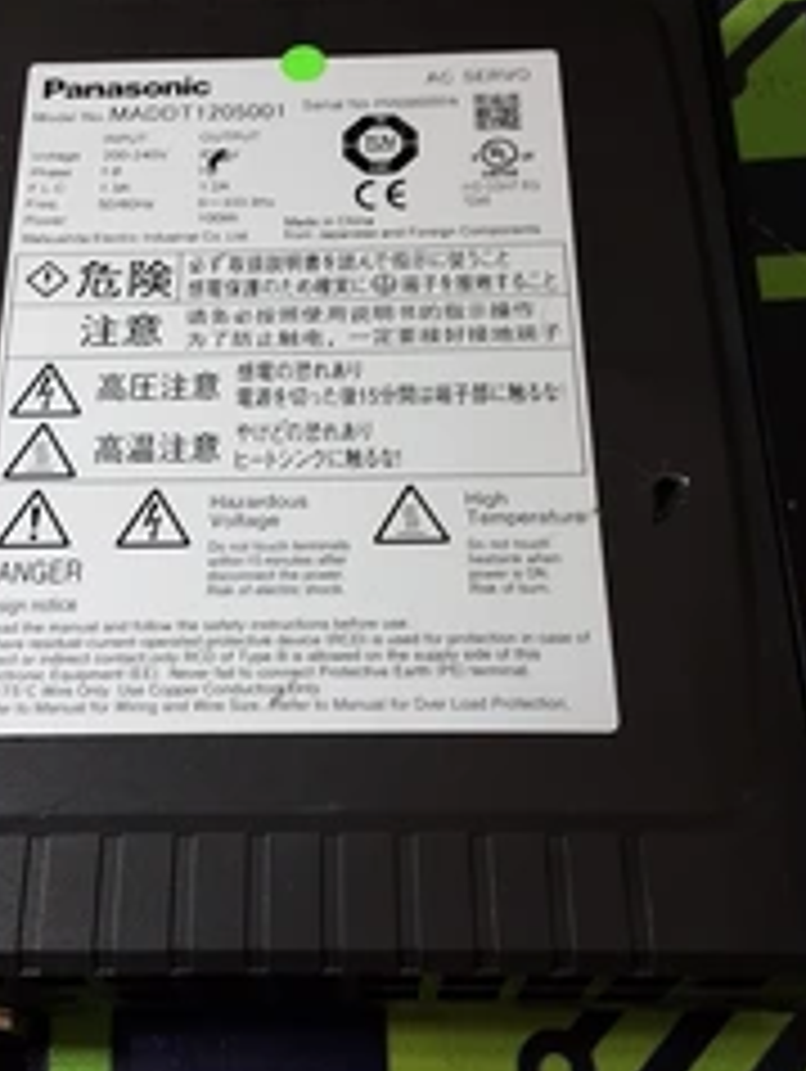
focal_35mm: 47
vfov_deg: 40.4
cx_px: 284
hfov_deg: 30.7
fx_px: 1457
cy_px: 495
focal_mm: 2.91
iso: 50
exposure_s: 1/40
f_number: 1.9
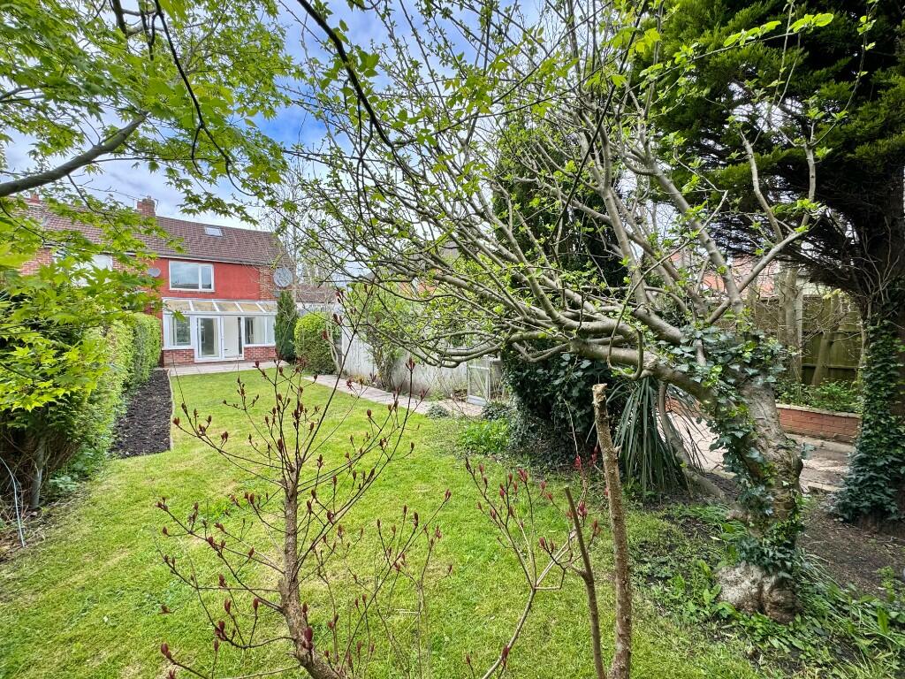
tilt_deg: -2.1
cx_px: 452
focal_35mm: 14
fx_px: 366
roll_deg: +0.3
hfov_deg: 102.1
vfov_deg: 85.7
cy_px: 340
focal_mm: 2.22
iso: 40
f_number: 2.2
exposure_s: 1/238
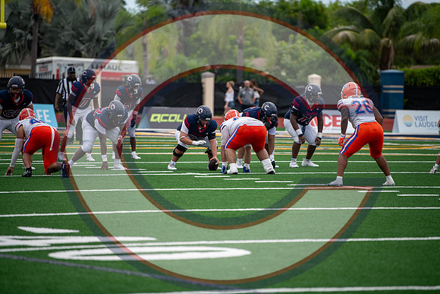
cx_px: 220
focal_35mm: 200
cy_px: 147
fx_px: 2445
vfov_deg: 6.9
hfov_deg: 10.3
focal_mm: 200
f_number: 2.8
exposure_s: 1/1000
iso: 220
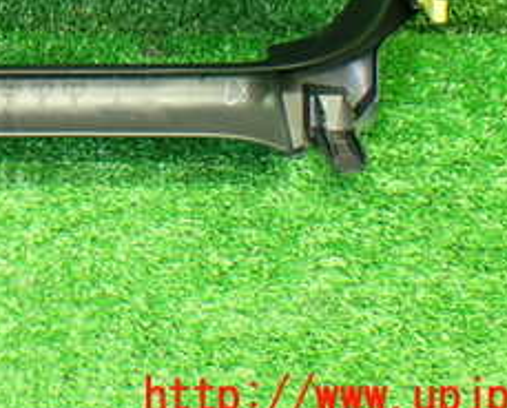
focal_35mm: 97
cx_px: -20
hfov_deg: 19.1
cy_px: -73
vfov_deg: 15.4
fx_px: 1458
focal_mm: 6.83
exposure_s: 1/40
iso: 800
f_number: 2.7
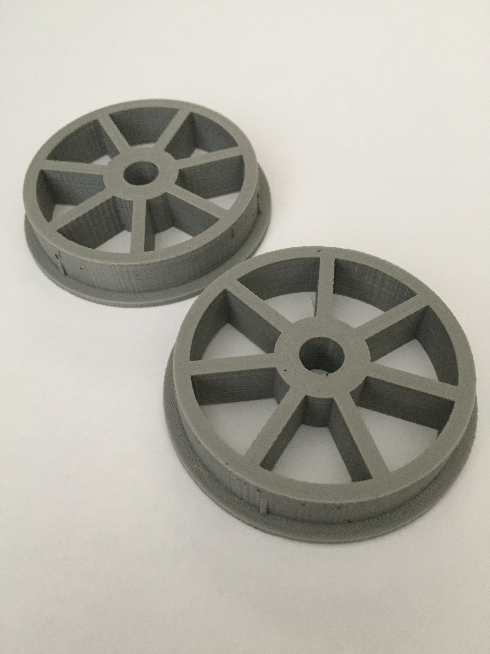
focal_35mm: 29
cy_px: 327
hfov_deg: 48.2
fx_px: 547
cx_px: 245
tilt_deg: -57.4
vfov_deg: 61.7
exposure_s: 1/15
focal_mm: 4.15
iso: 250
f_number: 2.2
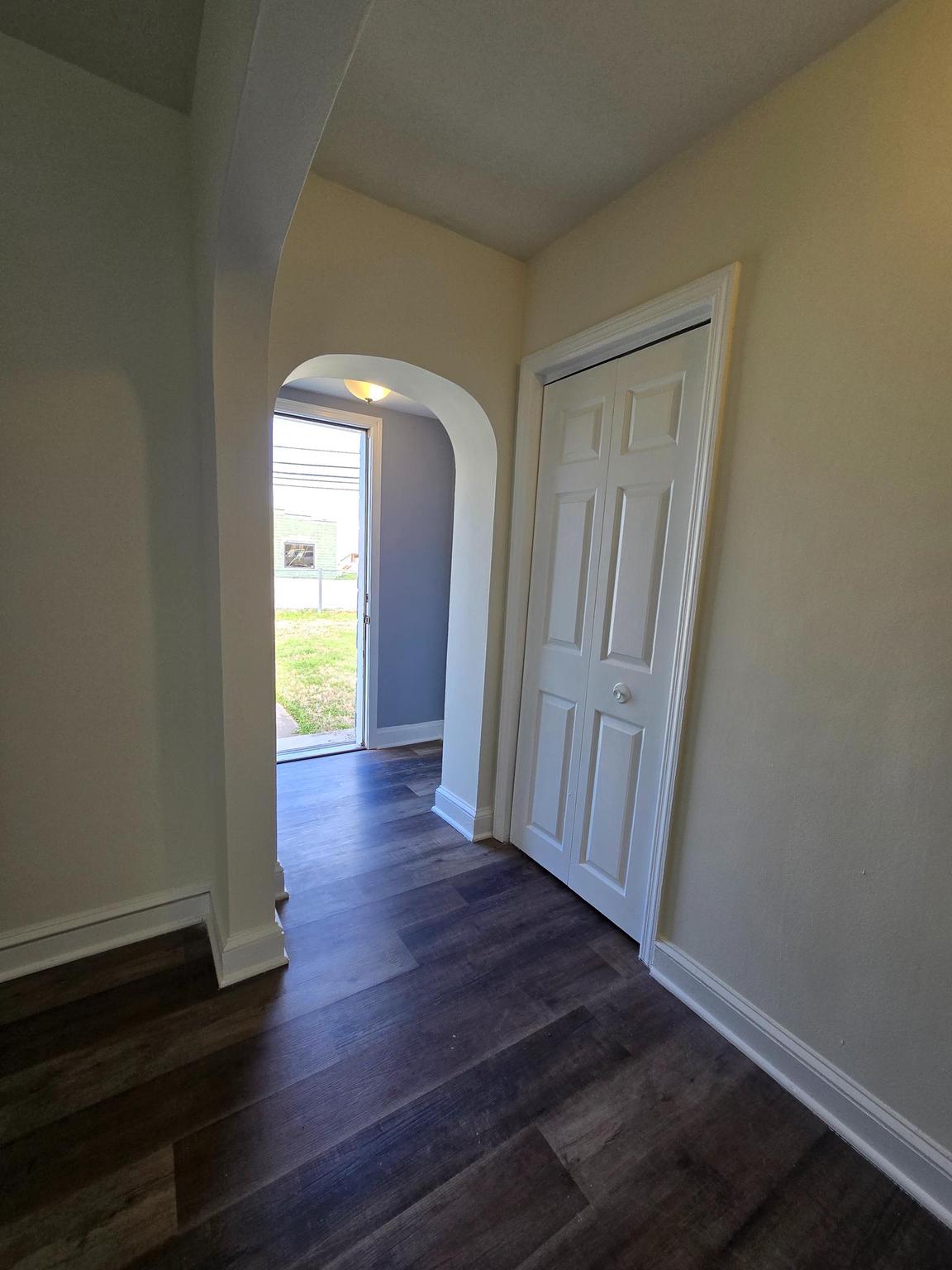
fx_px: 477
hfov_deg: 89.9
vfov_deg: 106.2
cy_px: 635
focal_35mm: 13
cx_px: 476
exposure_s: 1/120
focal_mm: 2.2
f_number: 2.2
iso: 64
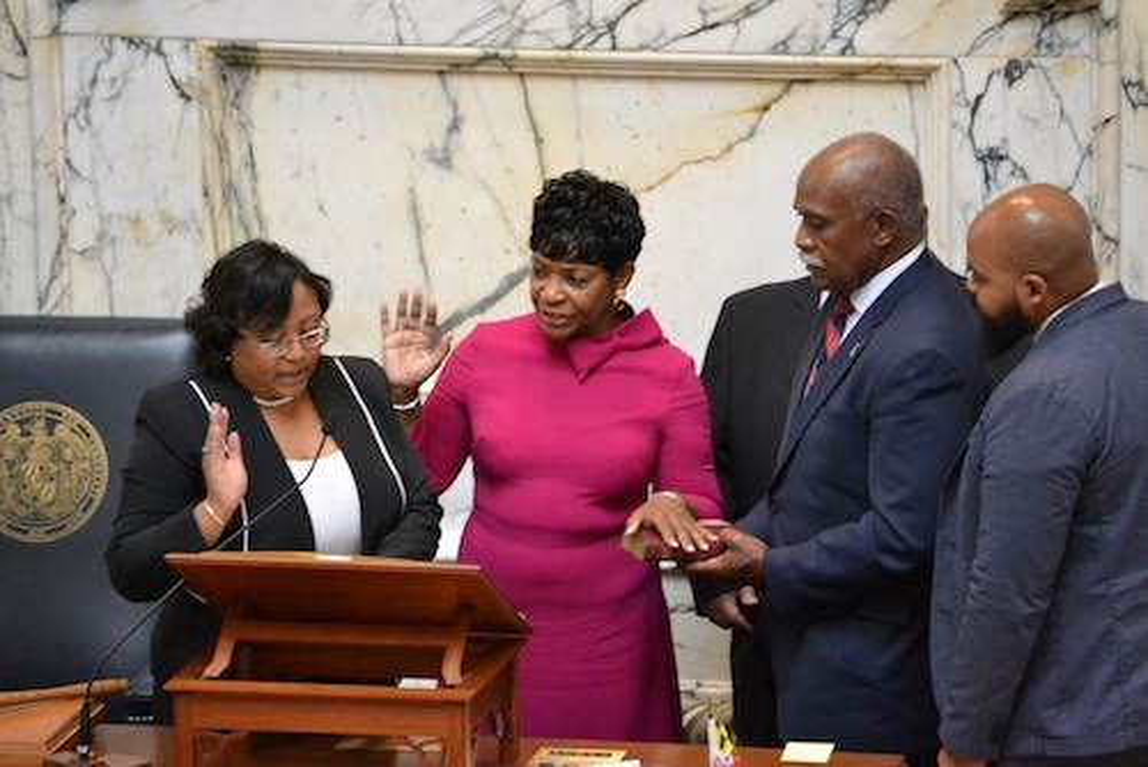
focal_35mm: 300
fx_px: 9572
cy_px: 384
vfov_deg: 4.6
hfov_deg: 6.9
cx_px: 574
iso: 3200
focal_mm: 200
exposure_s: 1/25
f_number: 5.6
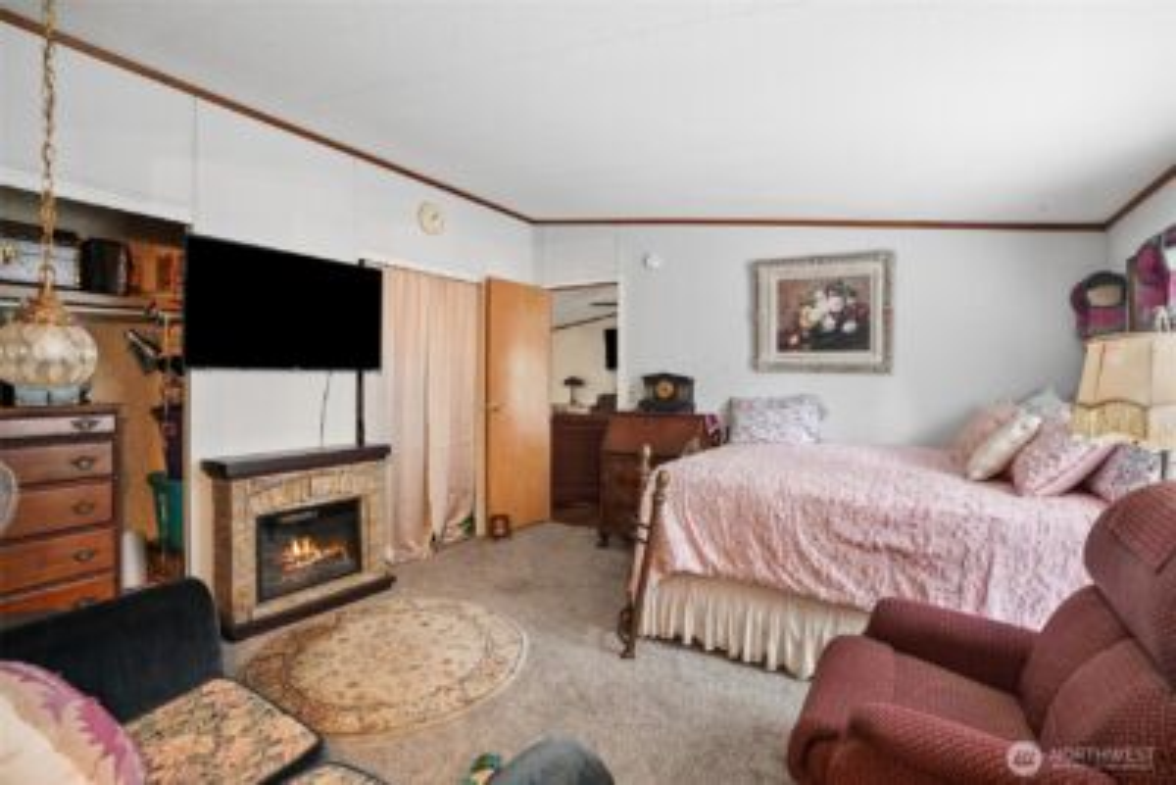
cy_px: 392
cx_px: 588
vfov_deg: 73.8
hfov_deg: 96.7
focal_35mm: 16
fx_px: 523
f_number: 5.6
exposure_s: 1/2
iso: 250
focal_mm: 16
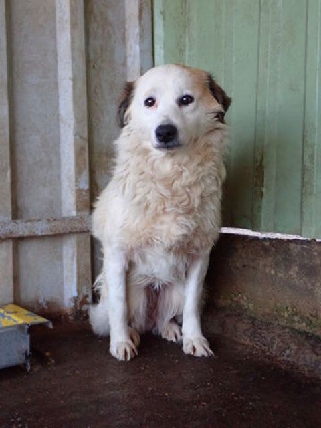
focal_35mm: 44
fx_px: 544
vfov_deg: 42.9
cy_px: 214
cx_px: 160
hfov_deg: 32.9
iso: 1250
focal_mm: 7.84
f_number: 2.9
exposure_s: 1/500
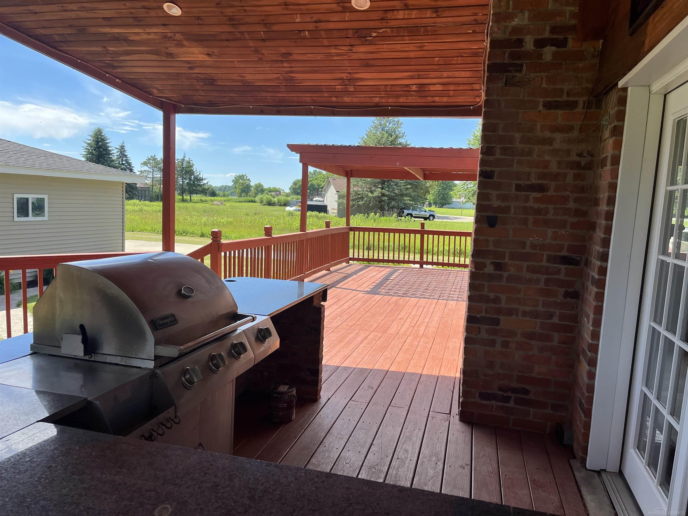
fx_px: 517
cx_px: 344
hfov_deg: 67.3
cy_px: 258
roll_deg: -2.6
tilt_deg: -6.5
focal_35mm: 26
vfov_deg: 53.1
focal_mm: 5.1
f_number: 1.6
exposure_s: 1/1325
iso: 50
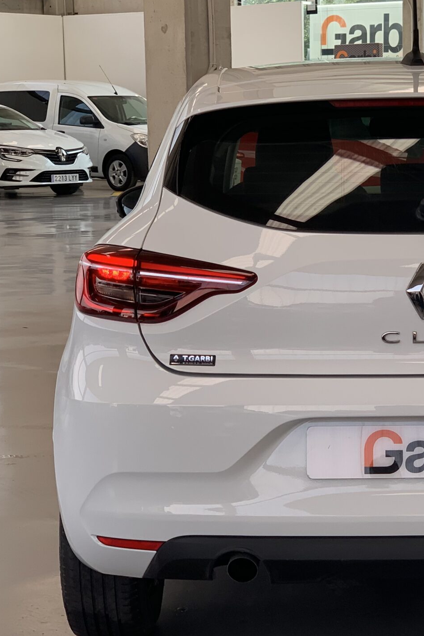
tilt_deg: -6.8
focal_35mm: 97
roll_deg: +0.1
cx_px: 389
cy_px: 330
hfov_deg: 14.0
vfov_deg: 21.0
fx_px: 1713
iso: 16
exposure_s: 1/126
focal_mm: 6
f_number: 2.4
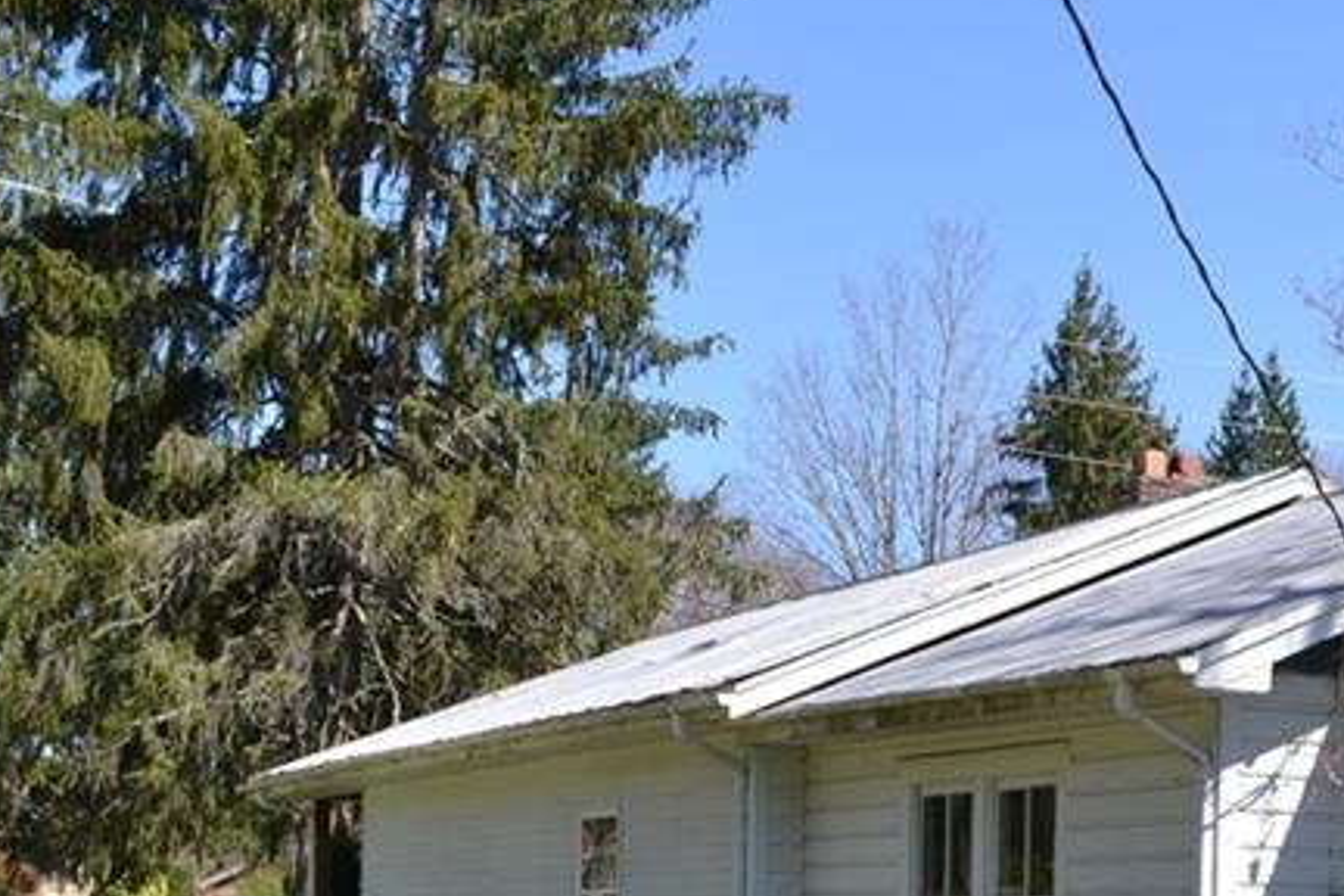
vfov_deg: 20.4
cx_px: 806
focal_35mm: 64
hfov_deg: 31.3
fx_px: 2389
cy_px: 961
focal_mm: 18
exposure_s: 1/160
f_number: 7.1
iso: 100
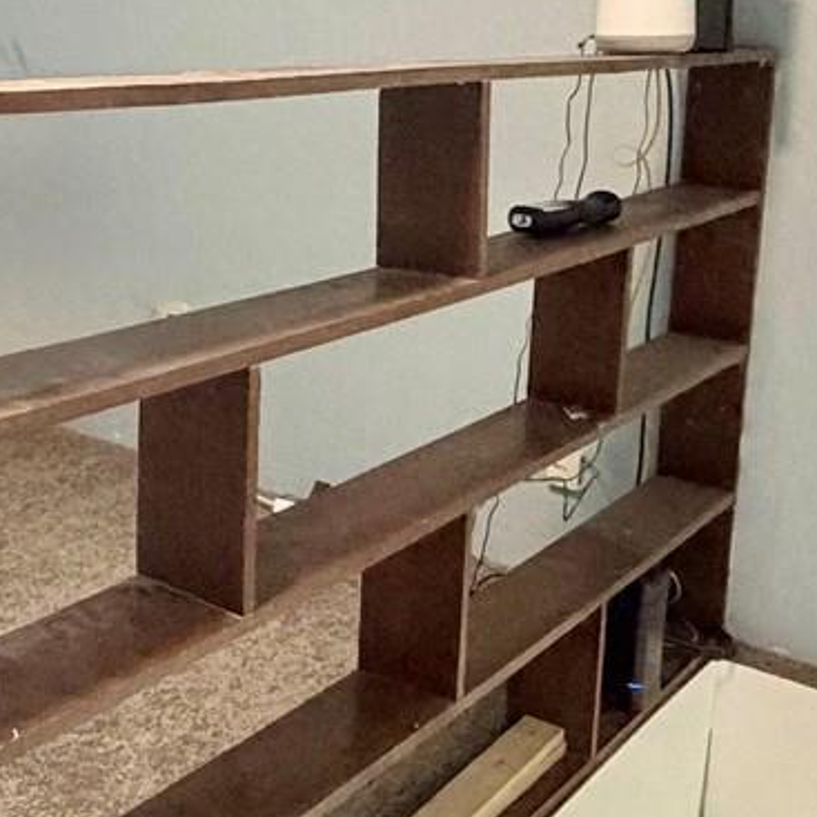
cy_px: 211
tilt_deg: -9.7
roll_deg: -1.2
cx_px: 27
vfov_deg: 31.1
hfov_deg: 29.8
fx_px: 1442
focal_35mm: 54
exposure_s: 1/60
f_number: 2.2
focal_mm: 2.22
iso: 800
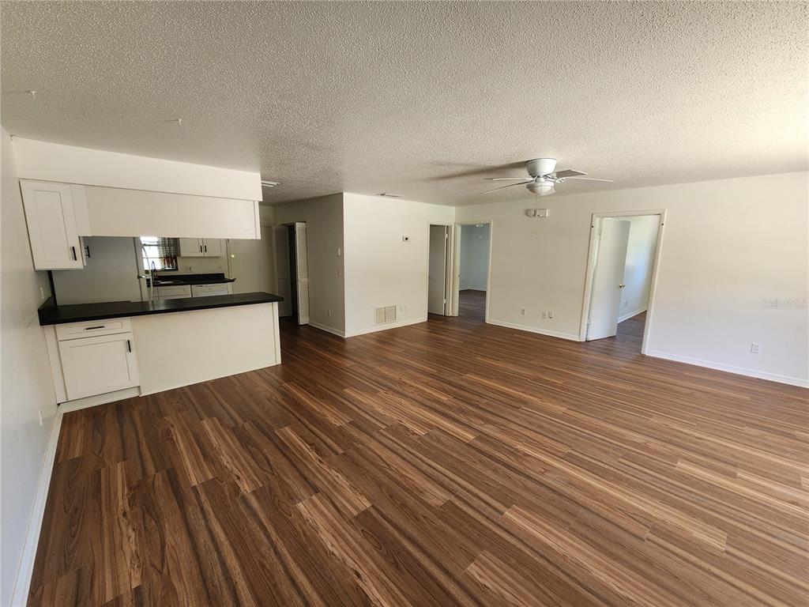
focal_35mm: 13
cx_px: 404
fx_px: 304
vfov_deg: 89.9
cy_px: 304
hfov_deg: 106.2
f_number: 2.2
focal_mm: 2.2
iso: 100
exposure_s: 1/60
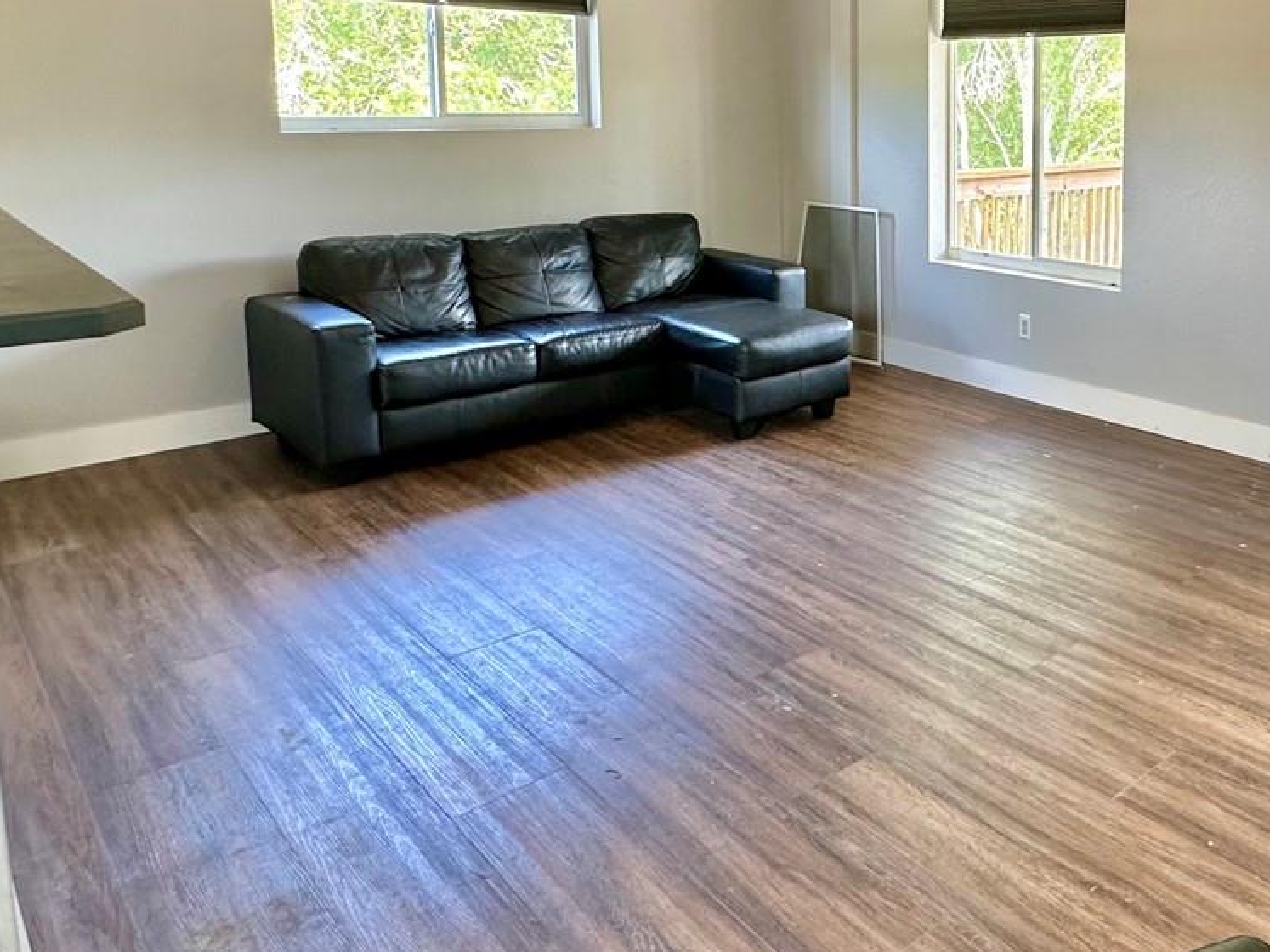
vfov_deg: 45.0
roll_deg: -0.7
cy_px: 226
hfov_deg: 55.4
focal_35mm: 30
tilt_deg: -7.0
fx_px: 1100
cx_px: 1030
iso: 160
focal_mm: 2.22
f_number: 2.2
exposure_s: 1/60
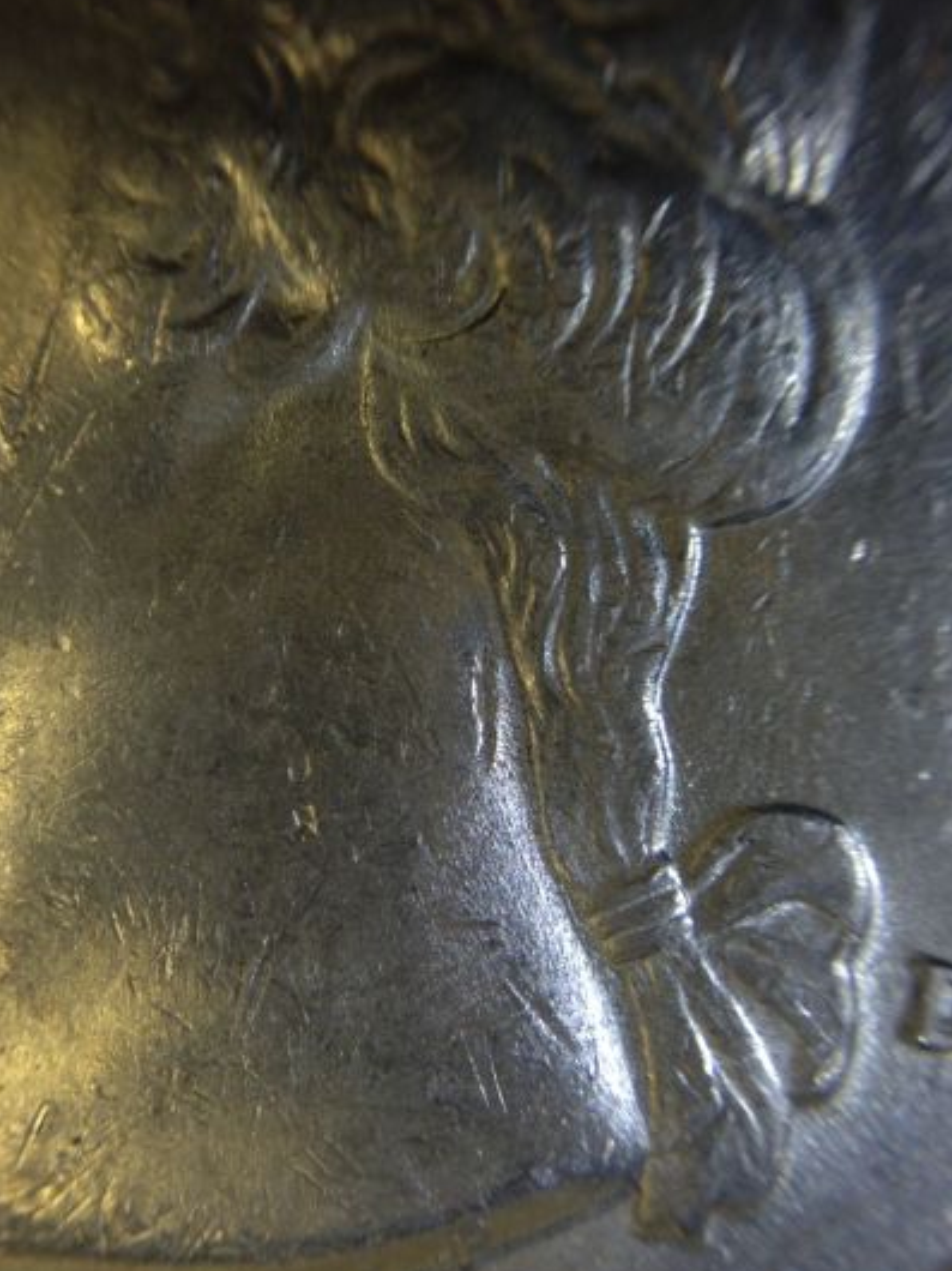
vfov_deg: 35.5
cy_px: 733
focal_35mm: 54
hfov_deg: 26.9
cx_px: 355
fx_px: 1982
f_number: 2.4
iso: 50
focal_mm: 4.13
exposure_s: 1/566
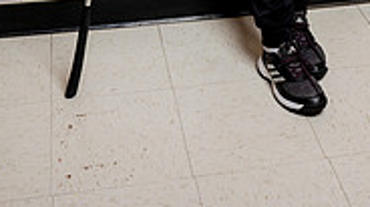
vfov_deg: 13.0
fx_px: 755
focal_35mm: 77
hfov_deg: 27.5
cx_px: 211
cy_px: -241
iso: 250
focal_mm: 30
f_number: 5.6
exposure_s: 1/200
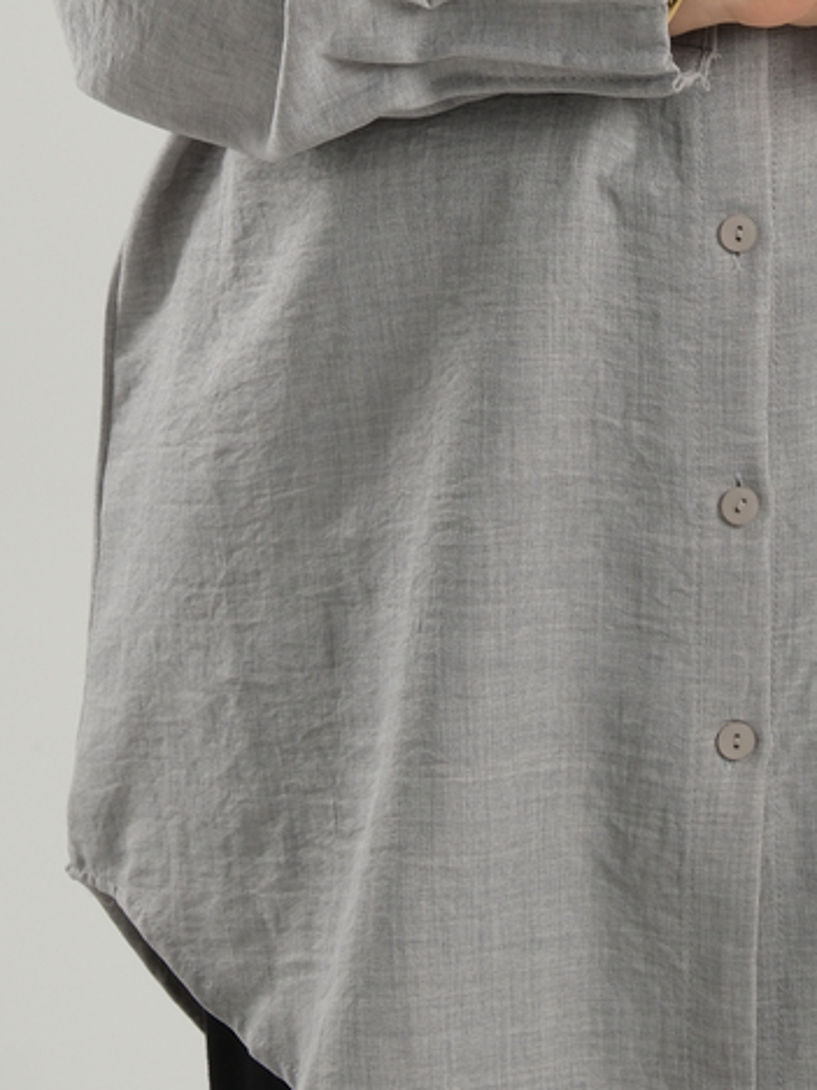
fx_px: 6168
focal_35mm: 196
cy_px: -578
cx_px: 589
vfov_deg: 9.8
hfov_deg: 7.6
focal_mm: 35.3
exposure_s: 1/256
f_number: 7.1
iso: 125
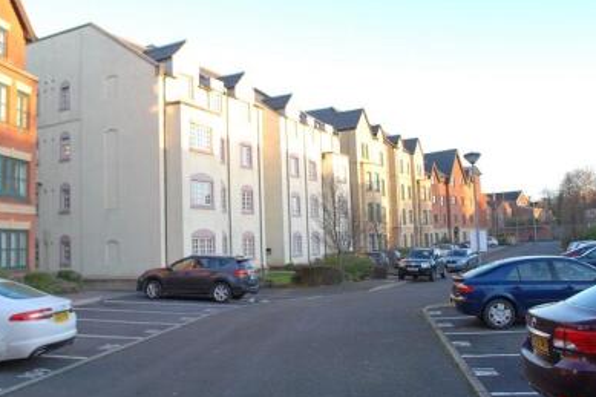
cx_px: 305
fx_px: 546
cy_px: 182
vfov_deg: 39.9
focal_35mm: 33
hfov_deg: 57.2
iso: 200
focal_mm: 18
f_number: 5.6
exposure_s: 1/40
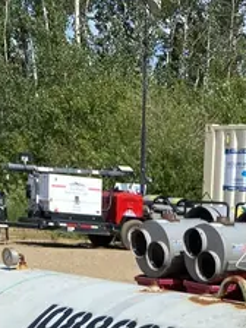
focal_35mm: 85
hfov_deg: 17.2
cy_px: 534
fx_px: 805
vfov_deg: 19.2
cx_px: 208
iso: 32
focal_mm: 4.25
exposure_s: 1/3497
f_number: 1.8
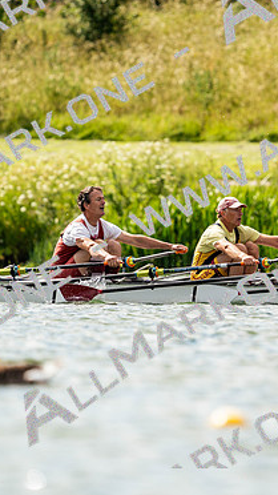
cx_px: 294
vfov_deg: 2.6
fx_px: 10703
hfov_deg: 1.5
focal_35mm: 816
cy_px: 240
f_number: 6.3
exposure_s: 1/2000
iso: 320
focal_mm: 500
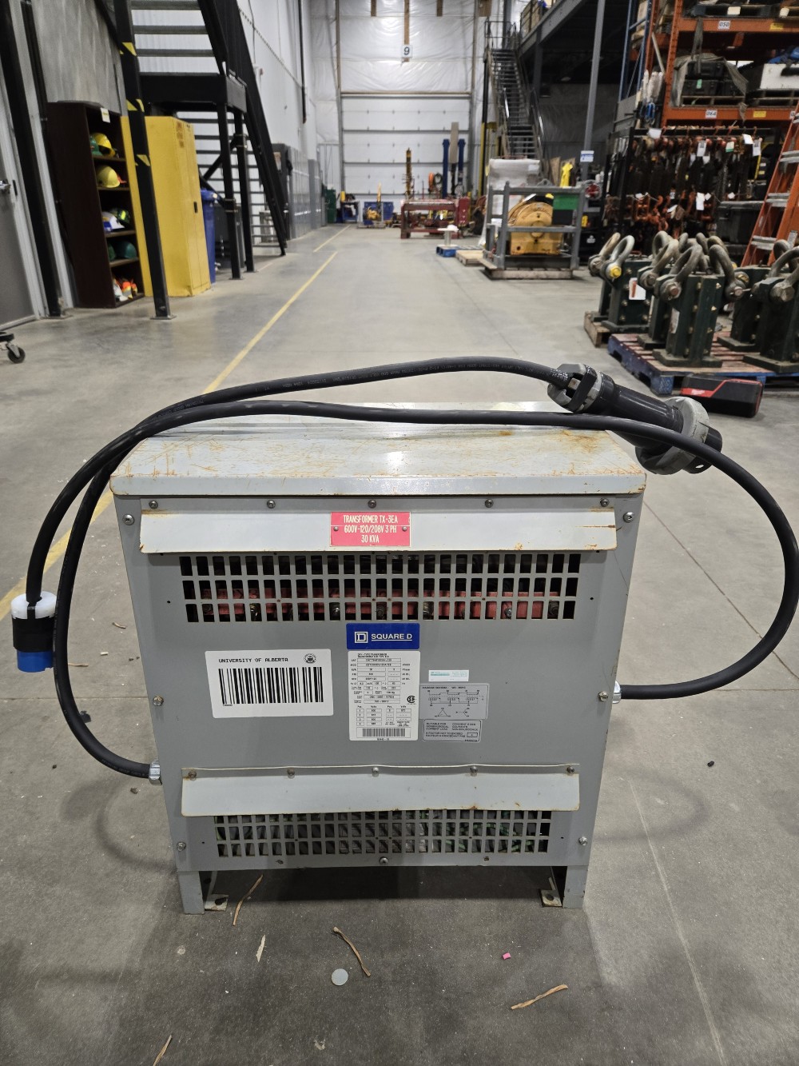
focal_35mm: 23
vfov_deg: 73.9
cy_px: 533
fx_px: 708
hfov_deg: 58.9
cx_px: 400
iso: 320
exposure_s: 1/120
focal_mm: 5.4
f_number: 1.8
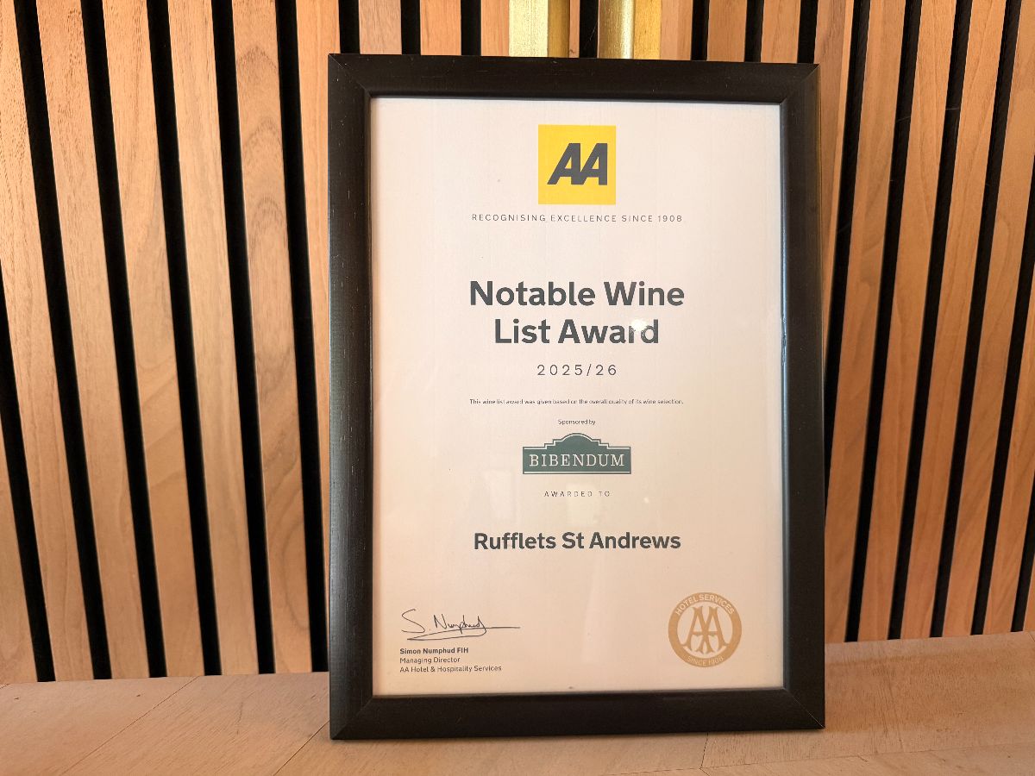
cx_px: 518
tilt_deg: -11.4
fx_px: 718
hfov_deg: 71.6
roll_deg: -1.0
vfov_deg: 56.8
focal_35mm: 24
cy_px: 388
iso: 320
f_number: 1.78
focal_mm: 6.76
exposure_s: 1/50
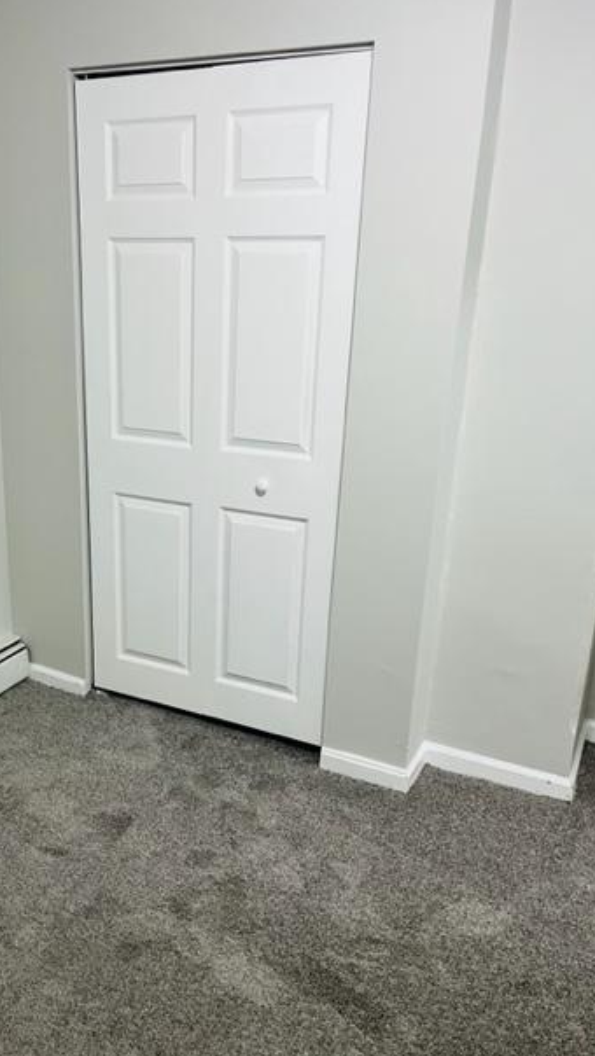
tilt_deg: -19.0
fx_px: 841
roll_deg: -1.1
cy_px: 551
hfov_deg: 38.6
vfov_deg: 64.3
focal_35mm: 30
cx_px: 214
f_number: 1.6
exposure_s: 1/60
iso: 200
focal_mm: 5.1
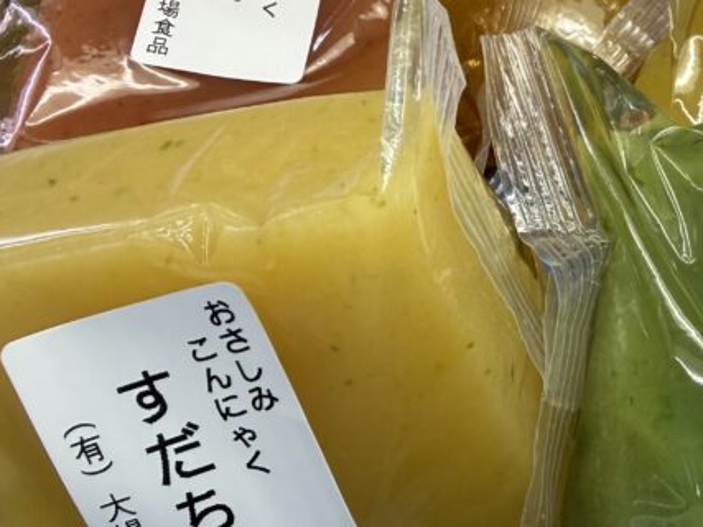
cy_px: 132
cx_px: 747
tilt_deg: -30.0
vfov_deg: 26.7
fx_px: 1096
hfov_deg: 32.0
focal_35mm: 54
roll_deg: -2.2
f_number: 2.2
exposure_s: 1/120
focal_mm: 2.22
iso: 50
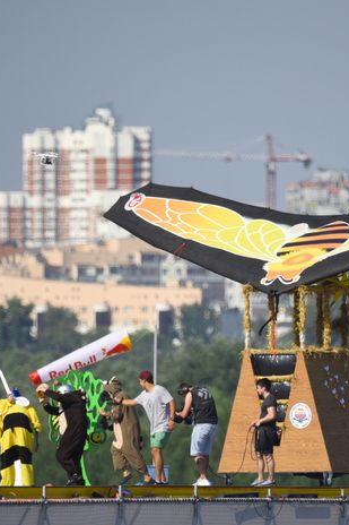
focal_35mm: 751
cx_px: 277
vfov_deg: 2.7
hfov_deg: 1.8
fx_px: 10928
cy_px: 262
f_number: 8
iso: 800
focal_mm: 500
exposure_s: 1/2500
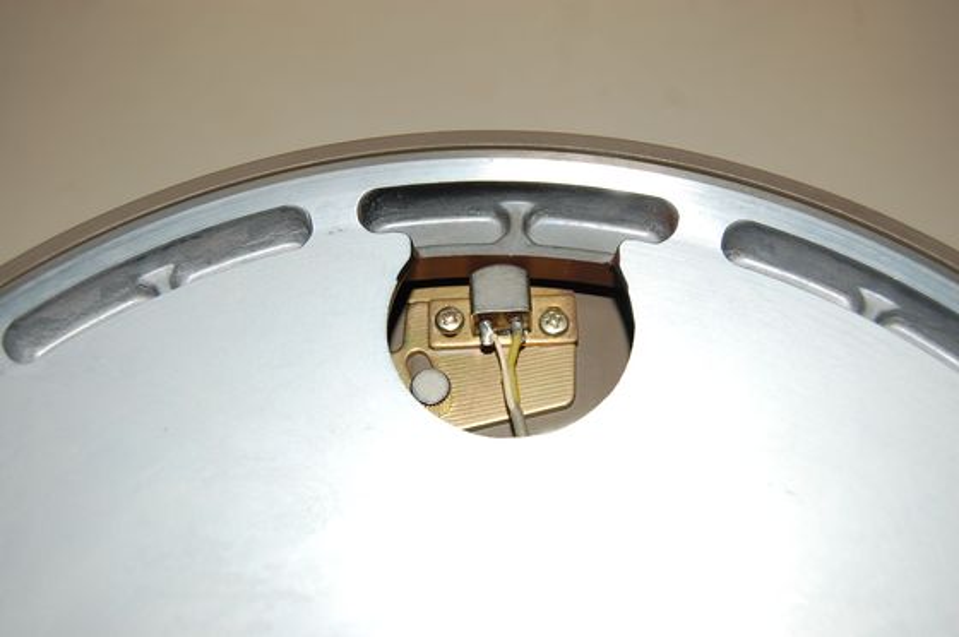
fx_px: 1118
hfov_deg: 46.4
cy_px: 318
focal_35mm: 42
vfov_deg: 31.8
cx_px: 480
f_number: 5.6
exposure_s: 1/125
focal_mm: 28
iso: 200
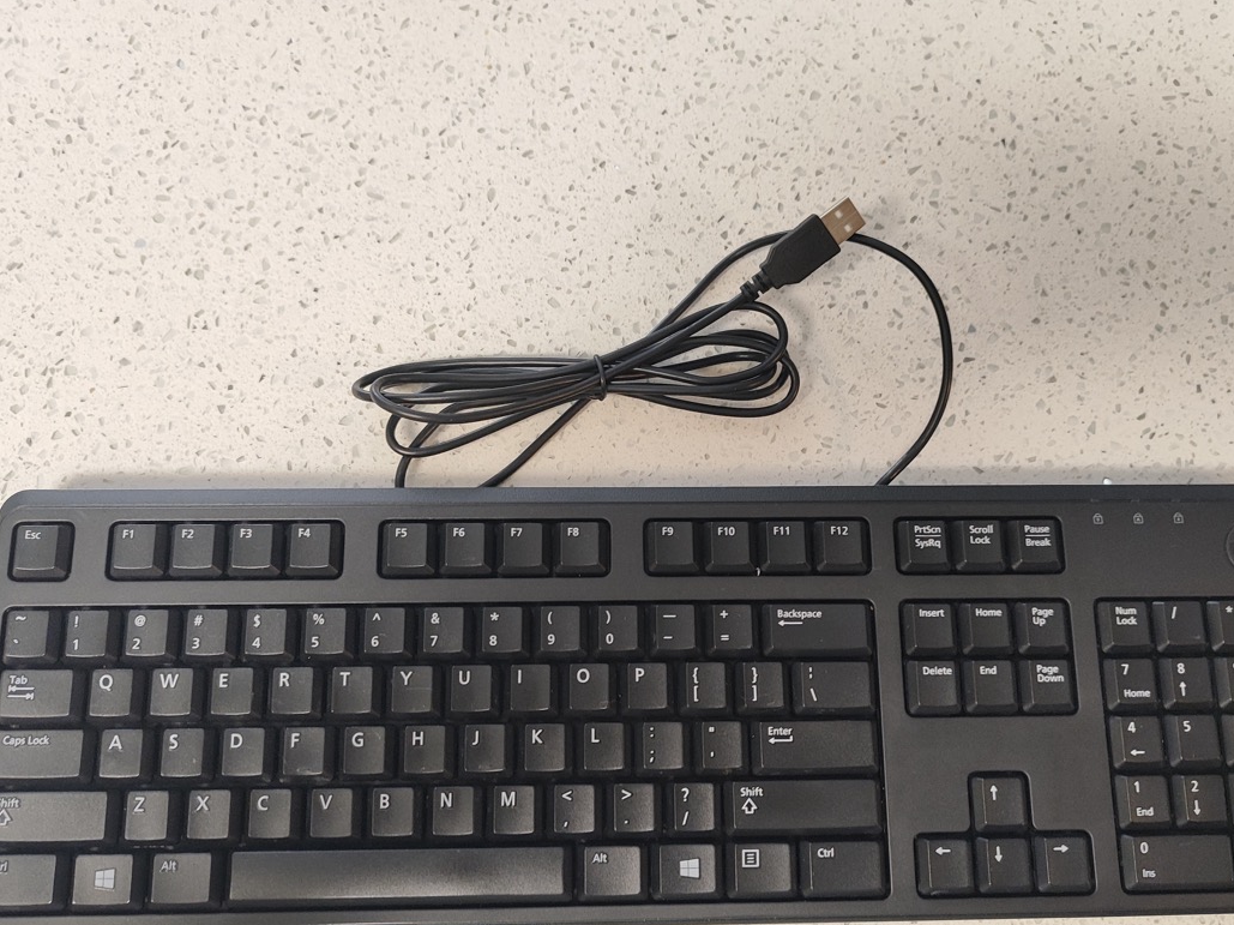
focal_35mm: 28
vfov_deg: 49.5
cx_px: 661
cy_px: 533
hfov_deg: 63.4
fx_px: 998
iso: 703
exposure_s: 1/60
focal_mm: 5.89
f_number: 1.89
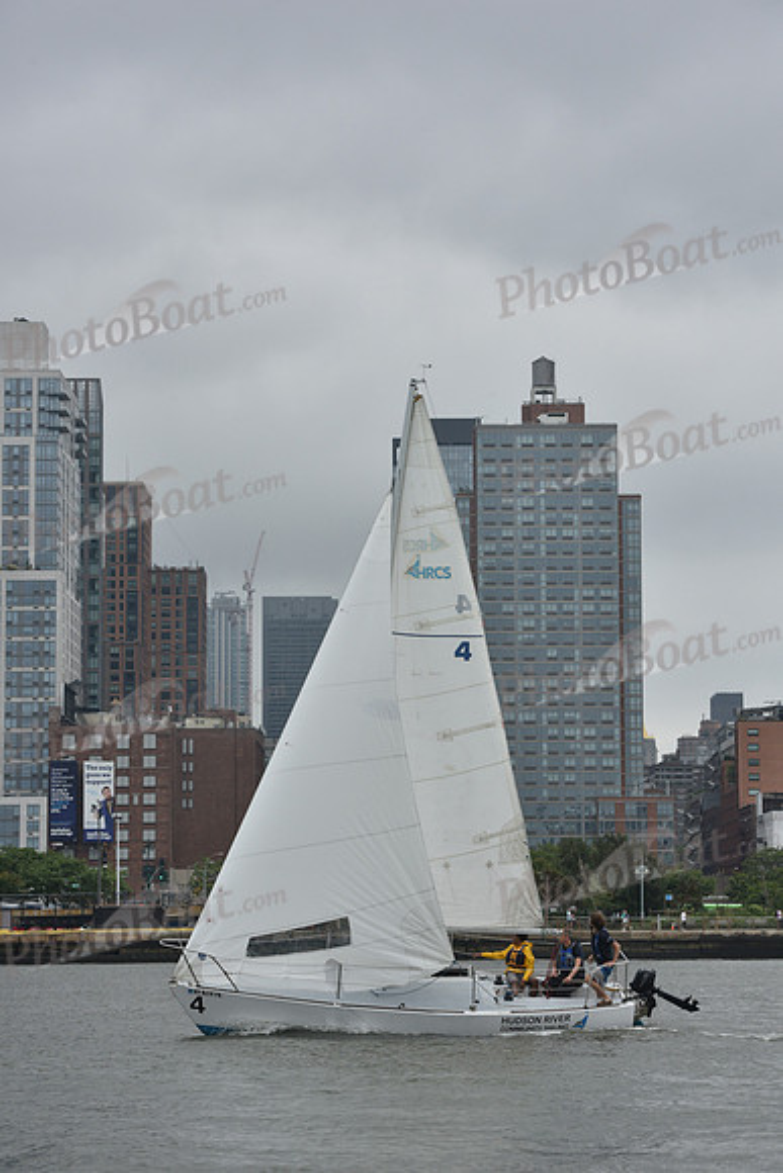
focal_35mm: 100
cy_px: 586
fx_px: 3260
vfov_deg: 20.4
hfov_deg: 13.7
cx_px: 392
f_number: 9
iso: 400
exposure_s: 1/800
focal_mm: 100
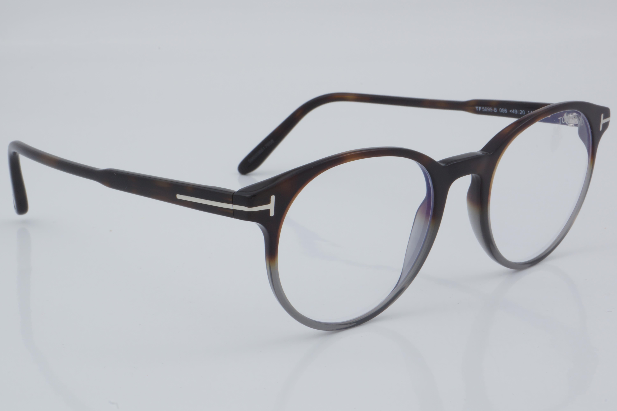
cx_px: 308
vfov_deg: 18.2
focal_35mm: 75
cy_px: 206
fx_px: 1285
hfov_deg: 27.0
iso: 100
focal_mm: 50
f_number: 32
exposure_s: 1/4
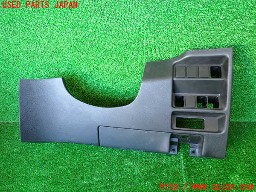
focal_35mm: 25
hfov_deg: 69.4
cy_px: 96
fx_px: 185
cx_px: 128
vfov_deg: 54.9
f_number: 2
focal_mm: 4.5
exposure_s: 1/30
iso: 200
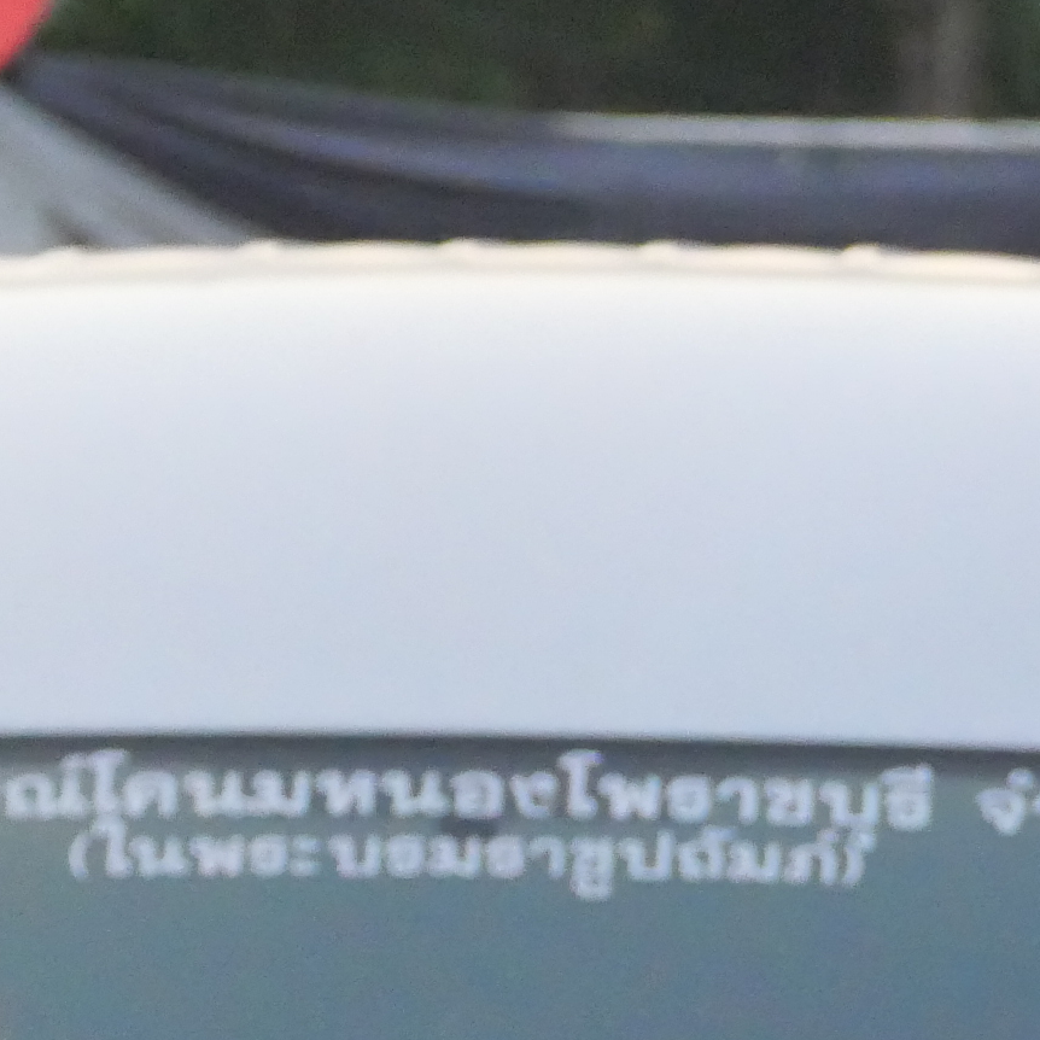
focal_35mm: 1139
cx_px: -1032
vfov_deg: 1.5
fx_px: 38716
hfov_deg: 1.5
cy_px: 1450
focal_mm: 150
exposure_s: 1/1300
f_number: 8
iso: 4000
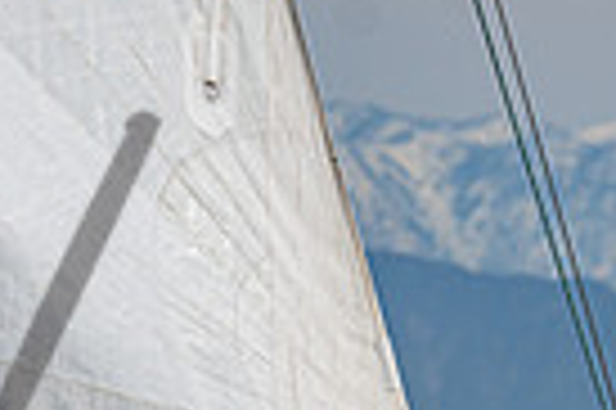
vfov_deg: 1.1
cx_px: -2
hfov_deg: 1.7
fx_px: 21056
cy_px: 760
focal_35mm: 1232
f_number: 5
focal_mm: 250
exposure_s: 1/1600
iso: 125
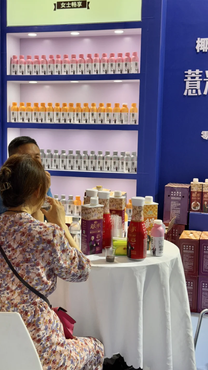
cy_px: 185
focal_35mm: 53
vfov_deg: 39.2
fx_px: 520
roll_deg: -0.6
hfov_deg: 22.5
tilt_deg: -6.8
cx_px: 69
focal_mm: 6.76
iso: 50
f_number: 1.78
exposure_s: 1/100
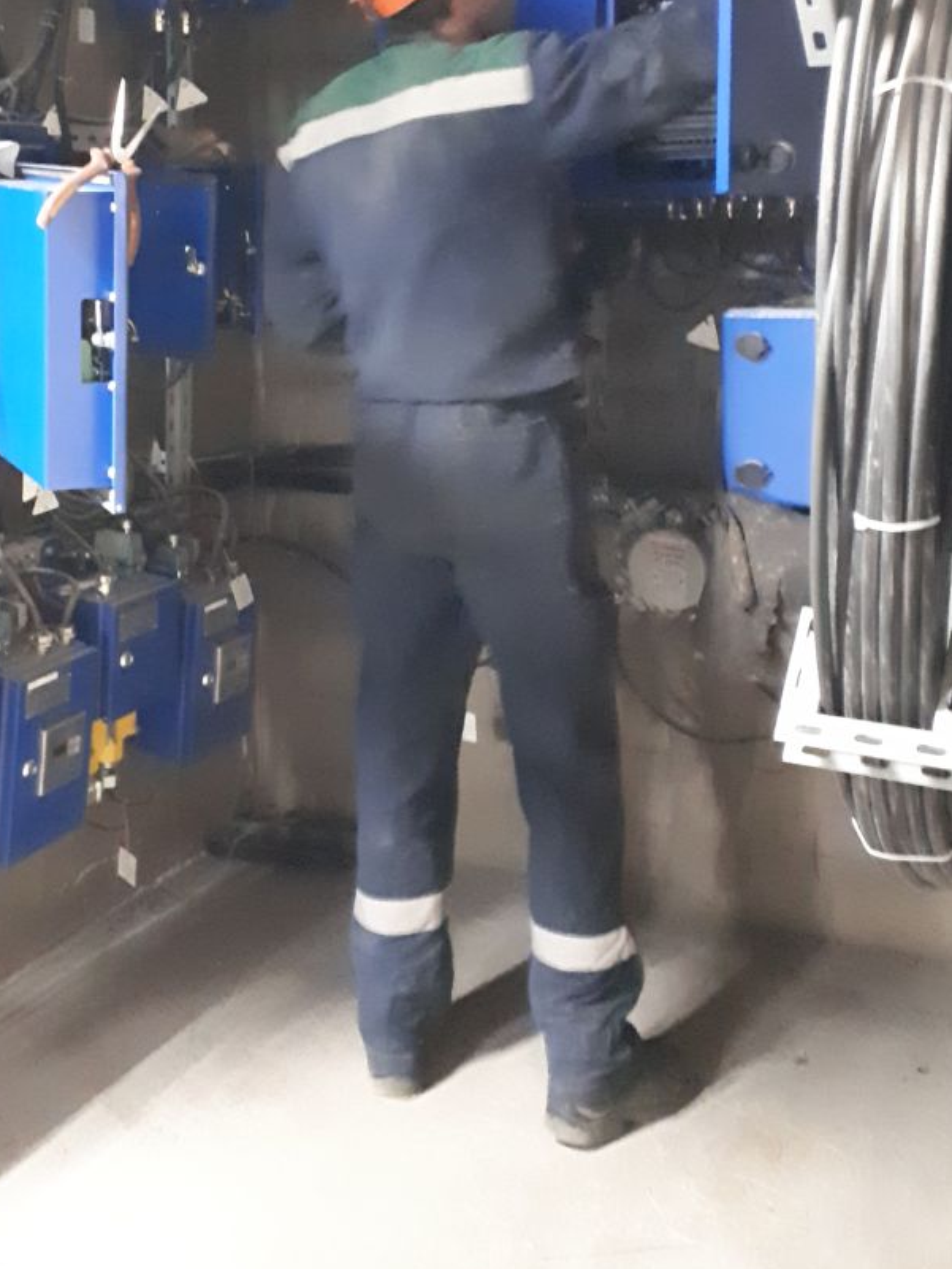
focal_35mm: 46
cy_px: 341
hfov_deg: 31.1
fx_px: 1686
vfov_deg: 40.3
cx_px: 261
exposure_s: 1/10
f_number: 1.9
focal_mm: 3.6
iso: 2000
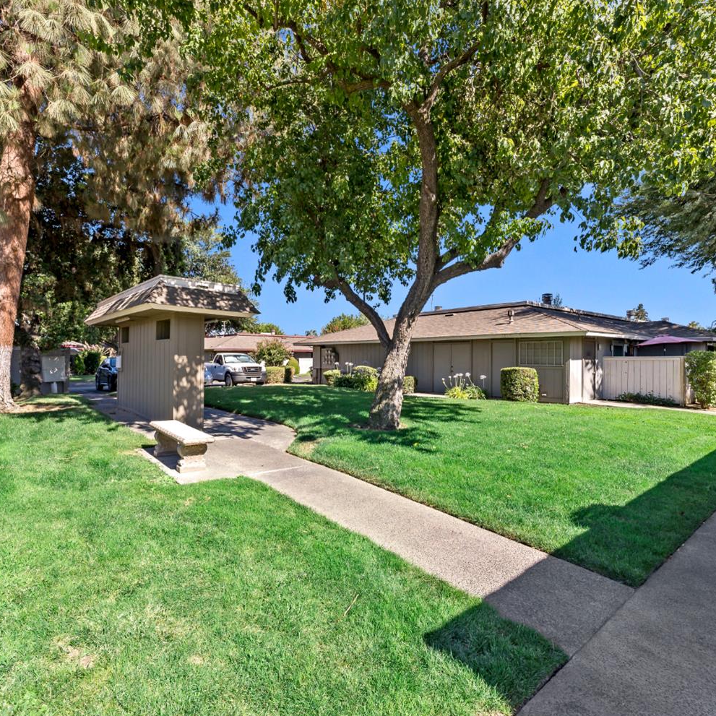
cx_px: 348
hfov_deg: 80.7
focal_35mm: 18
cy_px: 358
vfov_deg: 80.7
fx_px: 421
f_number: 8
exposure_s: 1/125
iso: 80
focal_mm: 14
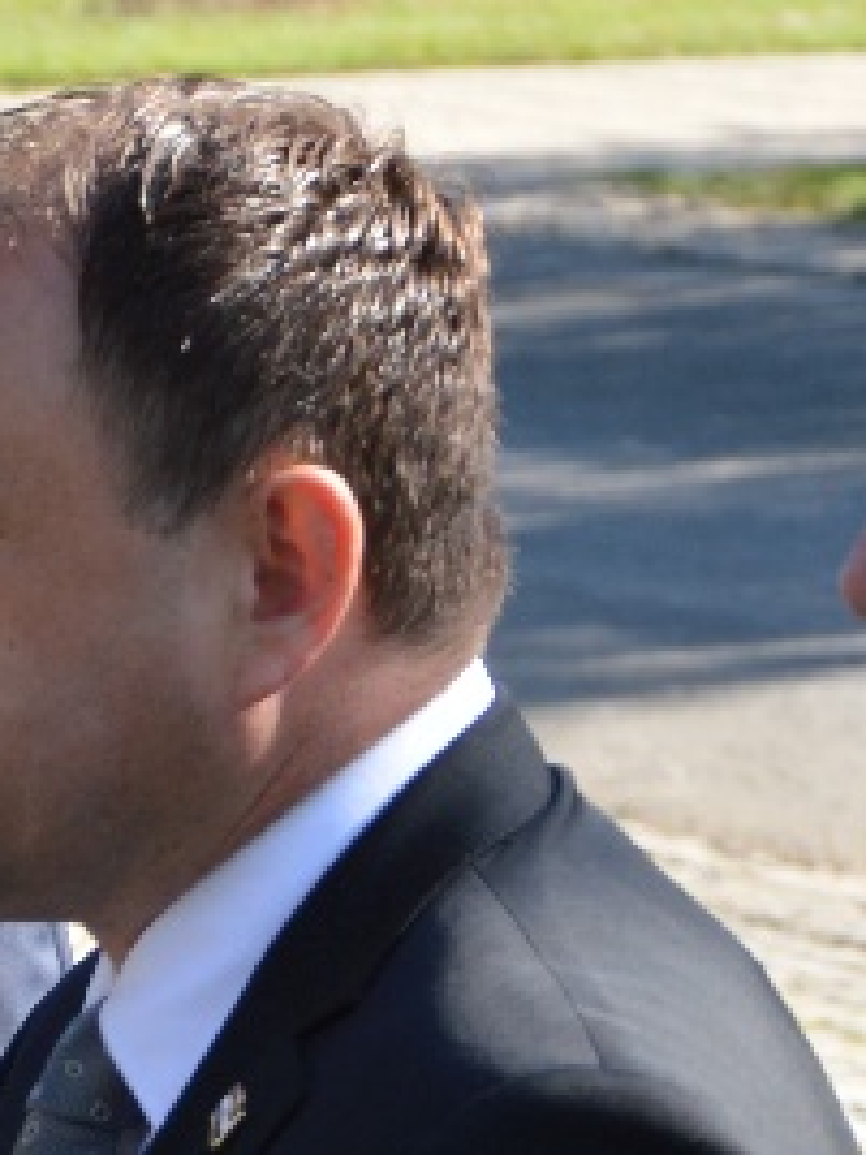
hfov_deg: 4.0
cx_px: 86
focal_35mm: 374
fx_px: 12475
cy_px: 961
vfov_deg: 5.3
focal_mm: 58
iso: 100
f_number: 5.6
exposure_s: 1/125
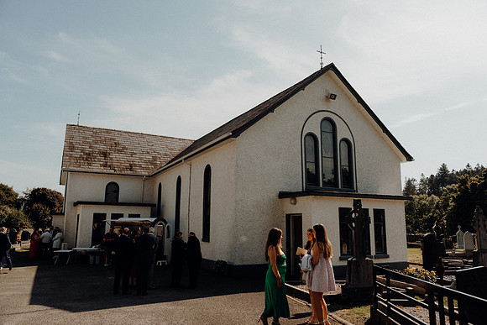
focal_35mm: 26
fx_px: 352
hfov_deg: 69.4
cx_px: 244
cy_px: 162
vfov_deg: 49.6
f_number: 3.5
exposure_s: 1/2000
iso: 125
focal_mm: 26
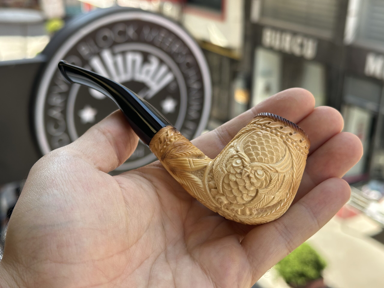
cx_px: 192
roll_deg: -1.9
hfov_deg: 39.7
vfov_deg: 30.3
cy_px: 144
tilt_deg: -21.2
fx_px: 532
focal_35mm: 48
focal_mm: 6.86
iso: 64
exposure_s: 1/506
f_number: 1.78
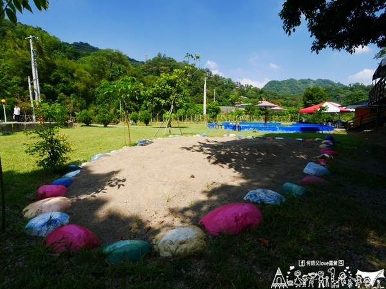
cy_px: 144
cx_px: 193
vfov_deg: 71.6
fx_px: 201
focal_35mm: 18
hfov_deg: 87.8
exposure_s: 1/200
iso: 200
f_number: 5.6
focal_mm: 9
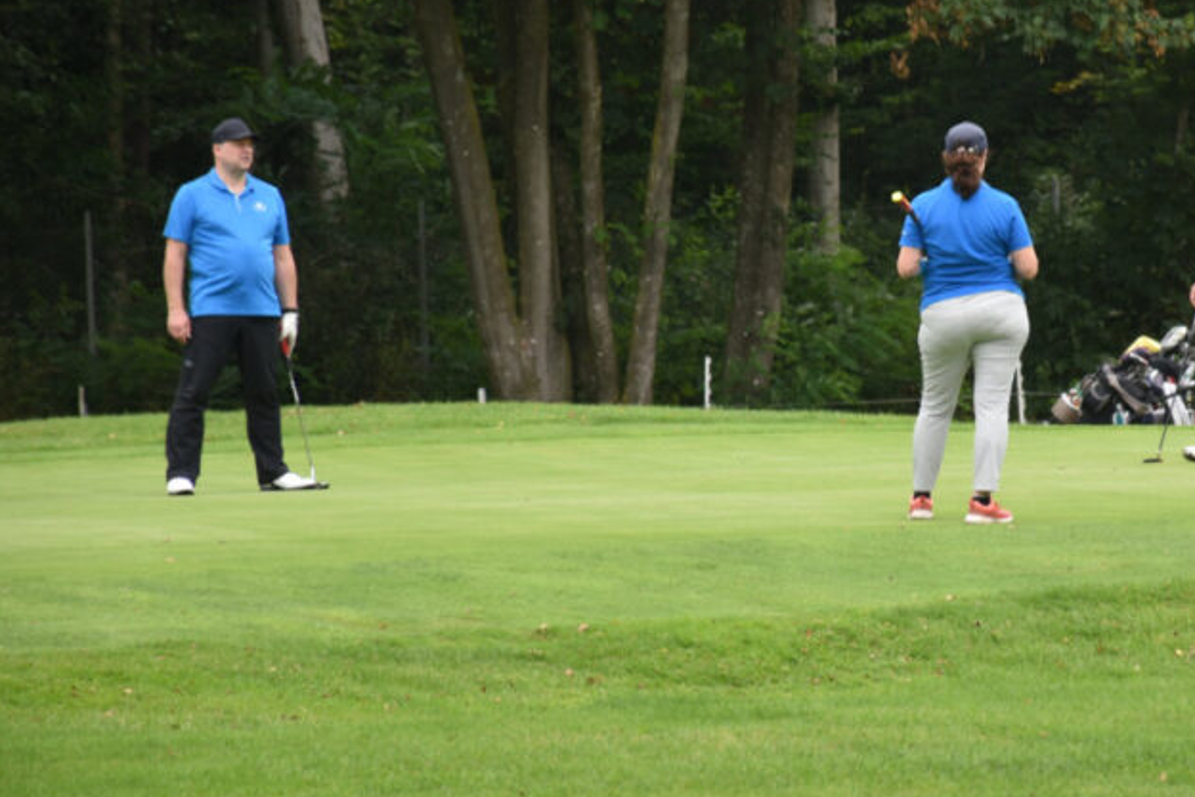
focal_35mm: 344
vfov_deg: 4.0
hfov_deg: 6.0
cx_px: 899
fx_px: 11421
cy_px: 291
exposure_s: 1/125
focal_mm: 140
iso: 100
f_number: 5.6
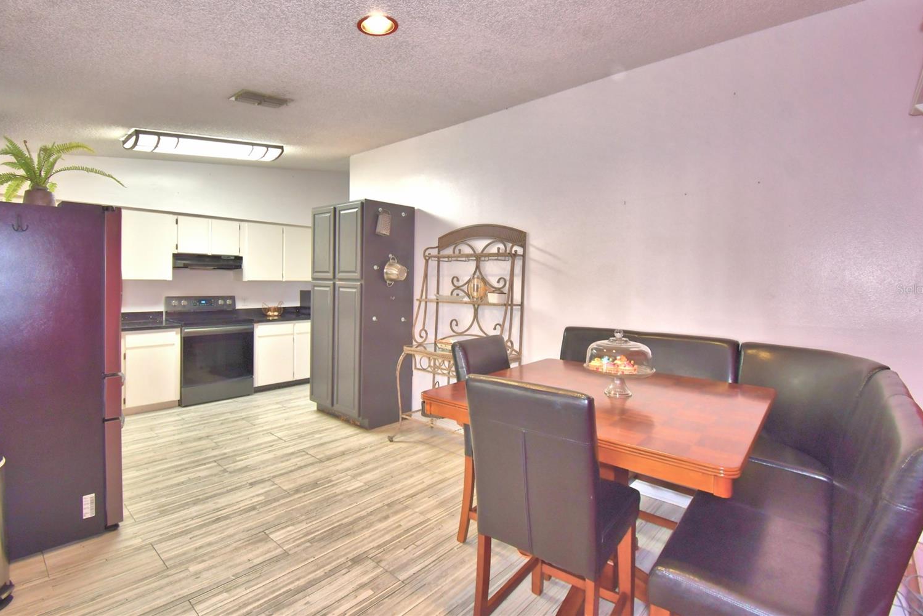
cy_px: 289
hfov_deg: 96.7
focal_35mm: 16
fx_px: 410
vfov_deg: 73.7
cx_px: 459
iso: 450
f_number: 4.5
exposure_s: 1/30
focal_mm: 10
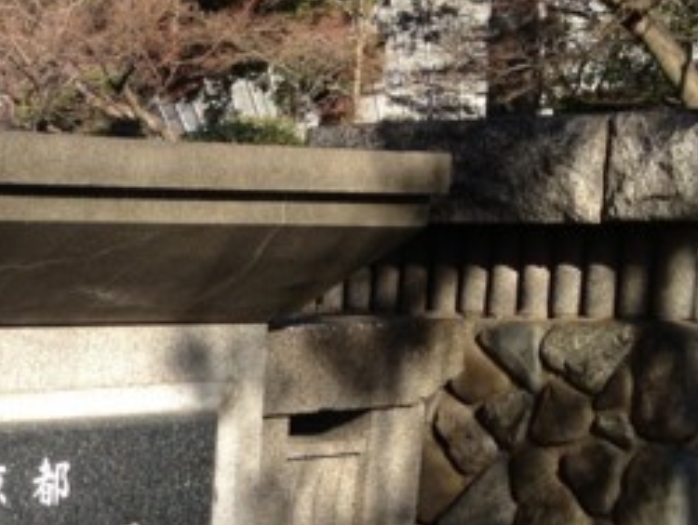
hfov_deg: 17.1
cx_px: -20
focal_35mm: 112
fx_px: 2261
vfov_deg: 12.8
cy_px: 673
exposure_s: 1/593
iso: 50
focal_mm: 4.28
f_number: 2.4
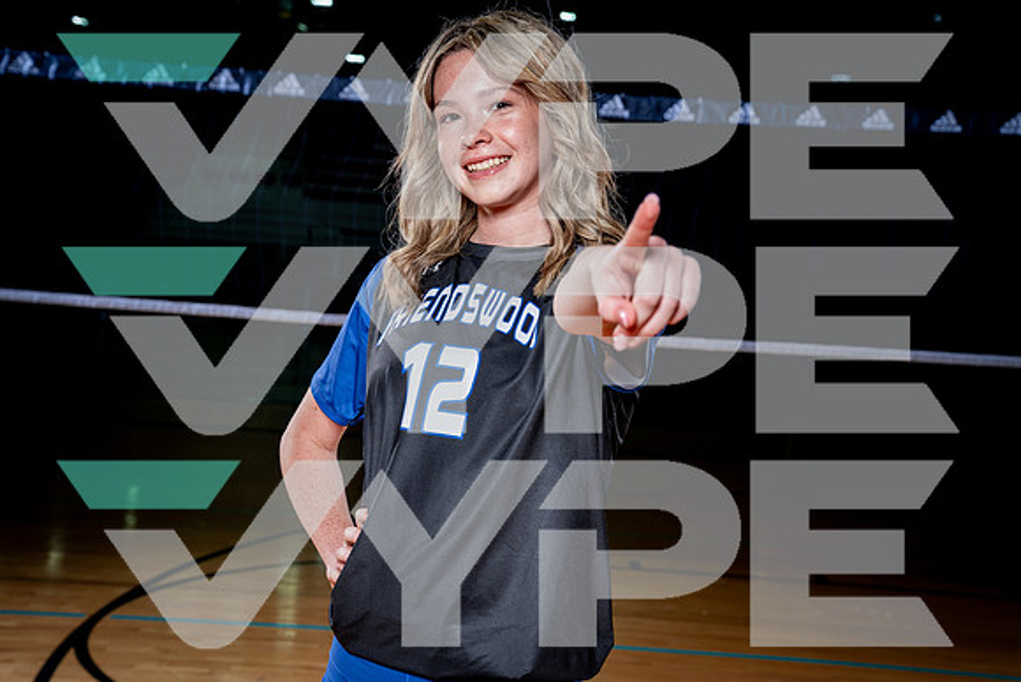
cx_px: 510
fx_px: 1654
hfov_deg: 34.3
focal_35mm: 58
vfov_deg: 23.3
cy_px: 341
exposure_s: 1/250
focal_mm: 56
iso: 250
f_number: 6.3
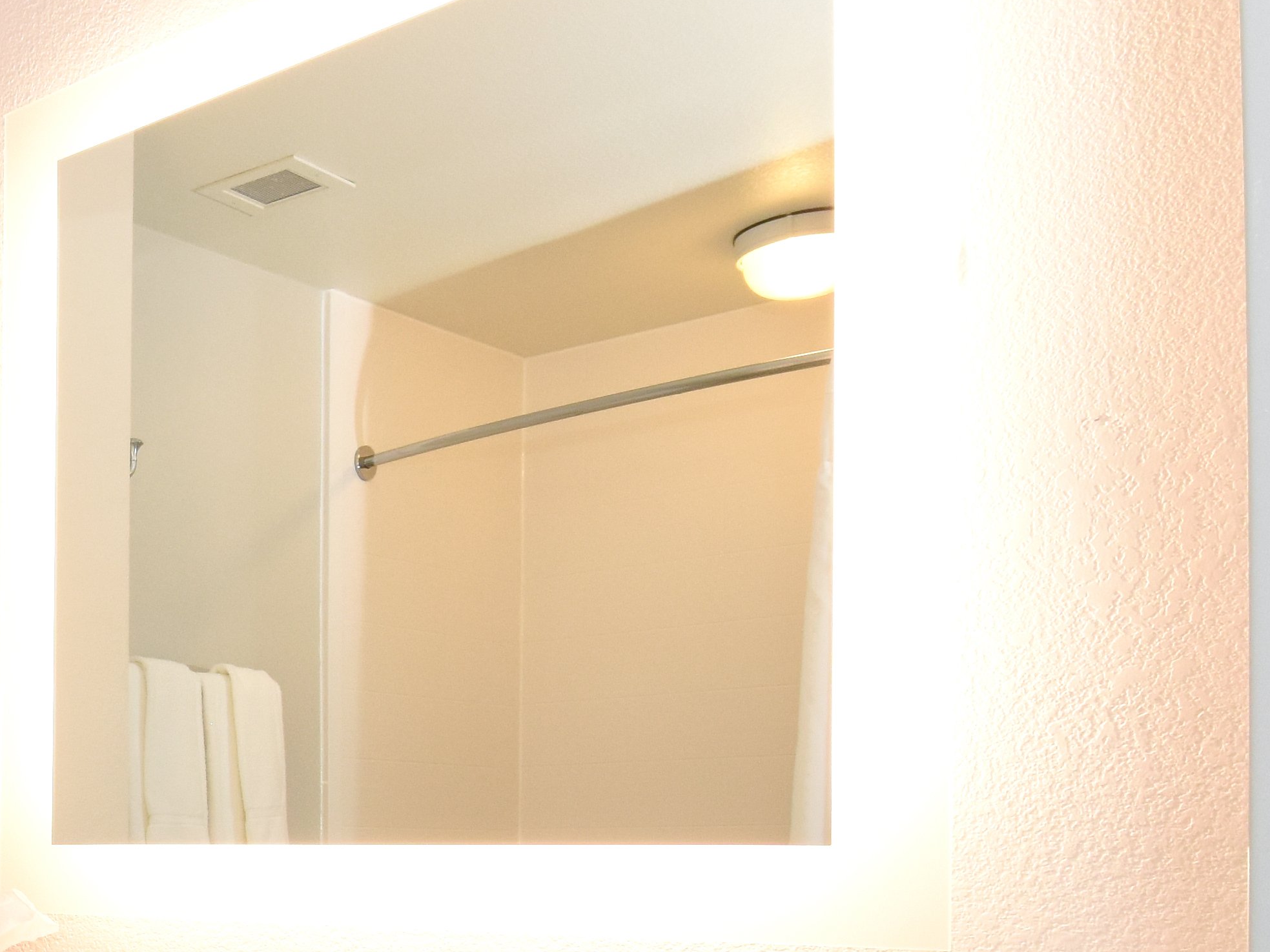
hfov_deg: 33.1
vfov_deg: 31.4
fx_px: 1614
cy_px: 849
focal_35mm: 44
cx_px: -336
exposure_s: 1/40
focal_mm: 10
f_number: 10
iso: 800
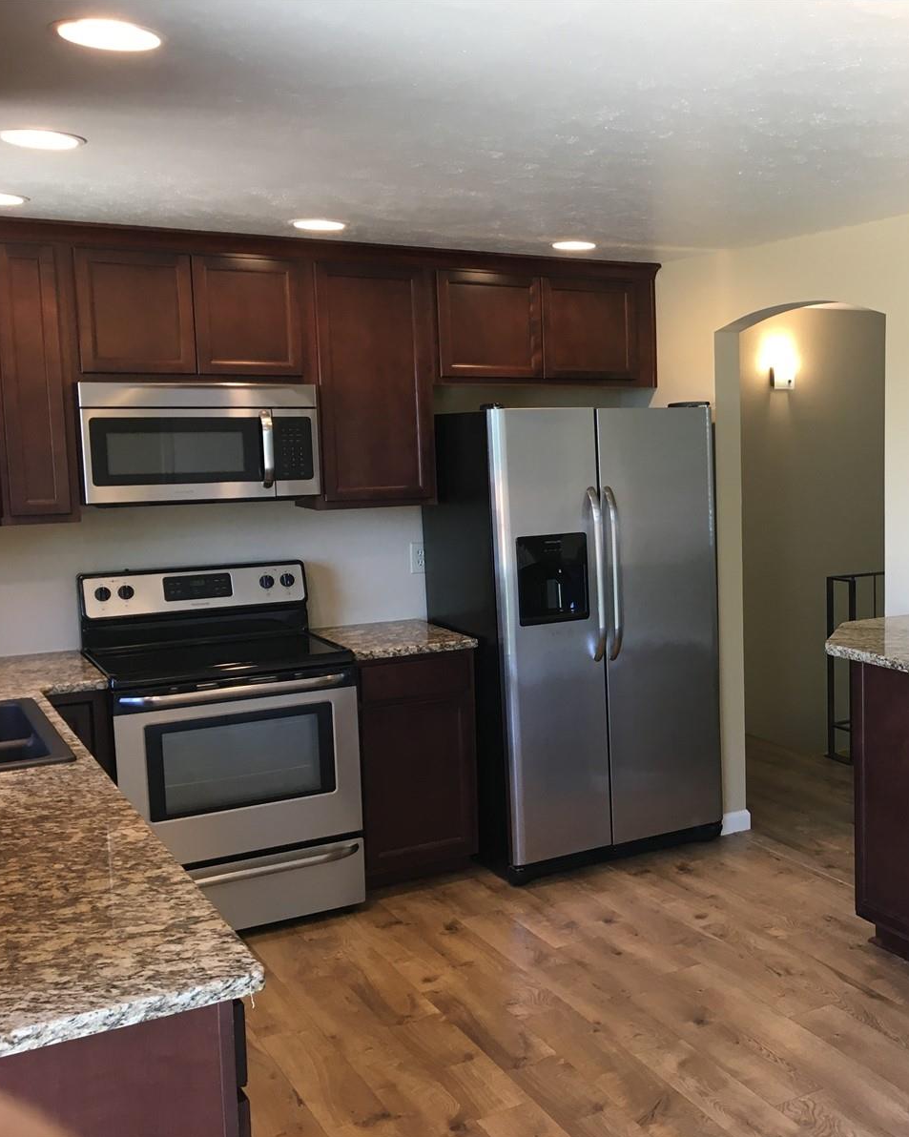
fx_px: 1278
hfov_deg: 37.6
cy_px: 569
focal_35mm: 38
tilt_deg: -6.6
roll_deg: +1.0
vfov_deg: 47.9
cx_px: 739
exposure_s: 1/30
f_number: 2.2
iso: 50
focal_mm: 4.15
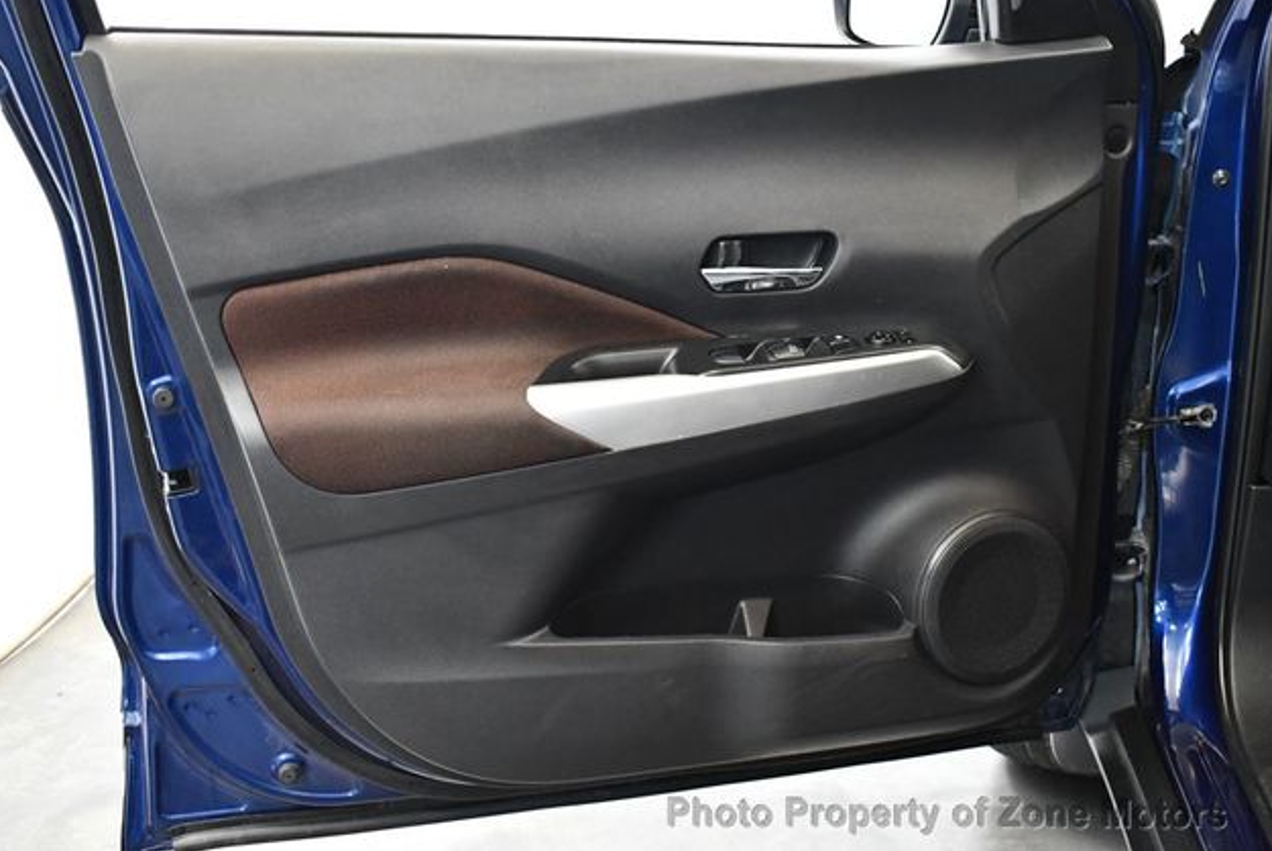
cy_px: 417
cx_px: 643
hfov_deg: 45.4
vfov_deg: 31.3
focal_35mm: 43
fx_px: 1521
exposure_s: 1/80
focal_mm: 21
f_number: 3.8
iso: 3200
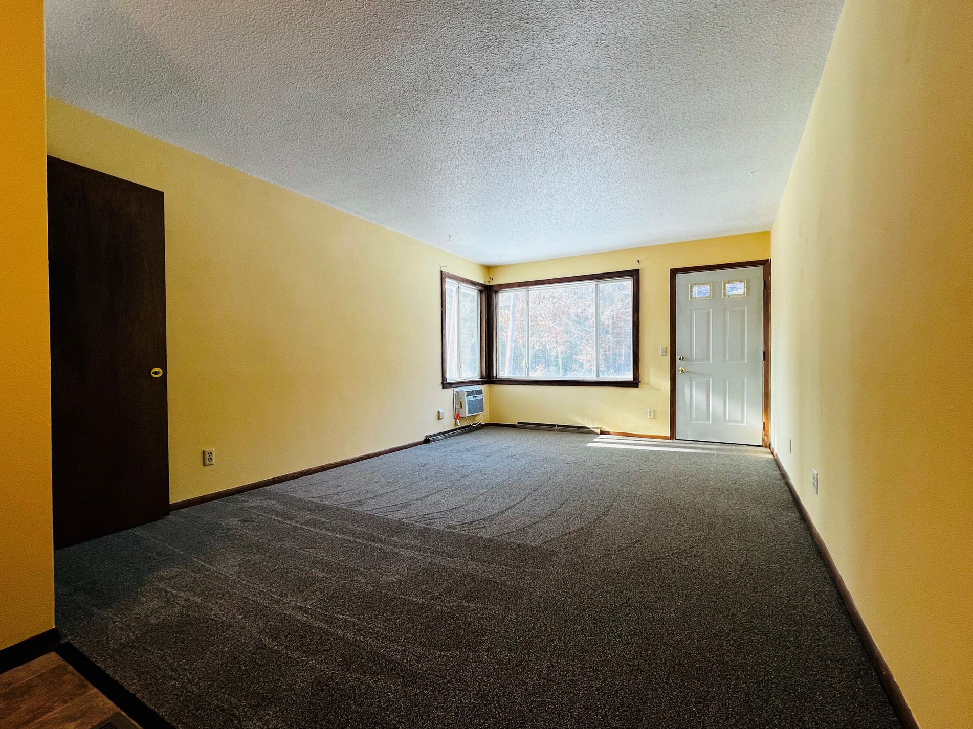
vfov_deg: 85.7
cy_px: 366
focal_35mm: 14
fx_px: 393
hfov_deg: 102.0
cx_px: 502
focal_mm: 1.57
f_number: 1.8
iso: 64
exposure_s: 1/120
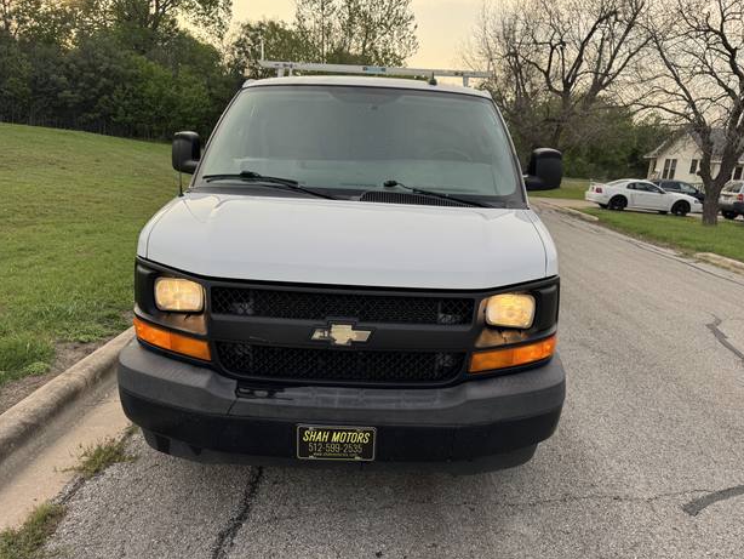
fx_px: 538
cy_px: 272
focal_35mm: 25
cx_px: 385
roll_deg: -4.8
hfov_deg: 69.3
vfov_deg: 54.9
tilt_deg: -11.2
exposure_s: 1/700
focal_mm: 6.76
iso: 80
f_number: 1.78
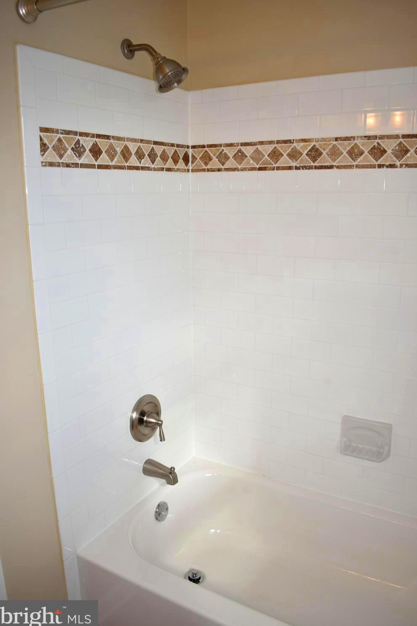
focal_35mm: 28
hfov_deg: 46.4
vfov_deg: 65.5
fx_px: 487
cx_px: 209
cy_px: 310
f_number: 3.5
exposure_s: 1/200
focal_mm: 18
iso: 250
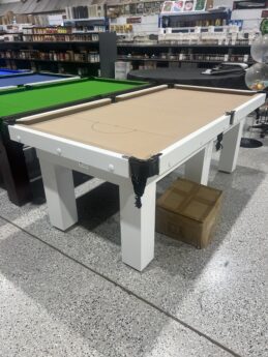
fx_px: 268
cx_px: 134
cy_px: 178
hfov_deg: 53.1
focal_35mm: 26
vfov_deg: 67.3
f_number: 1.5
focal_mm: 5.7
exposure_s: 1/100
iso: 80
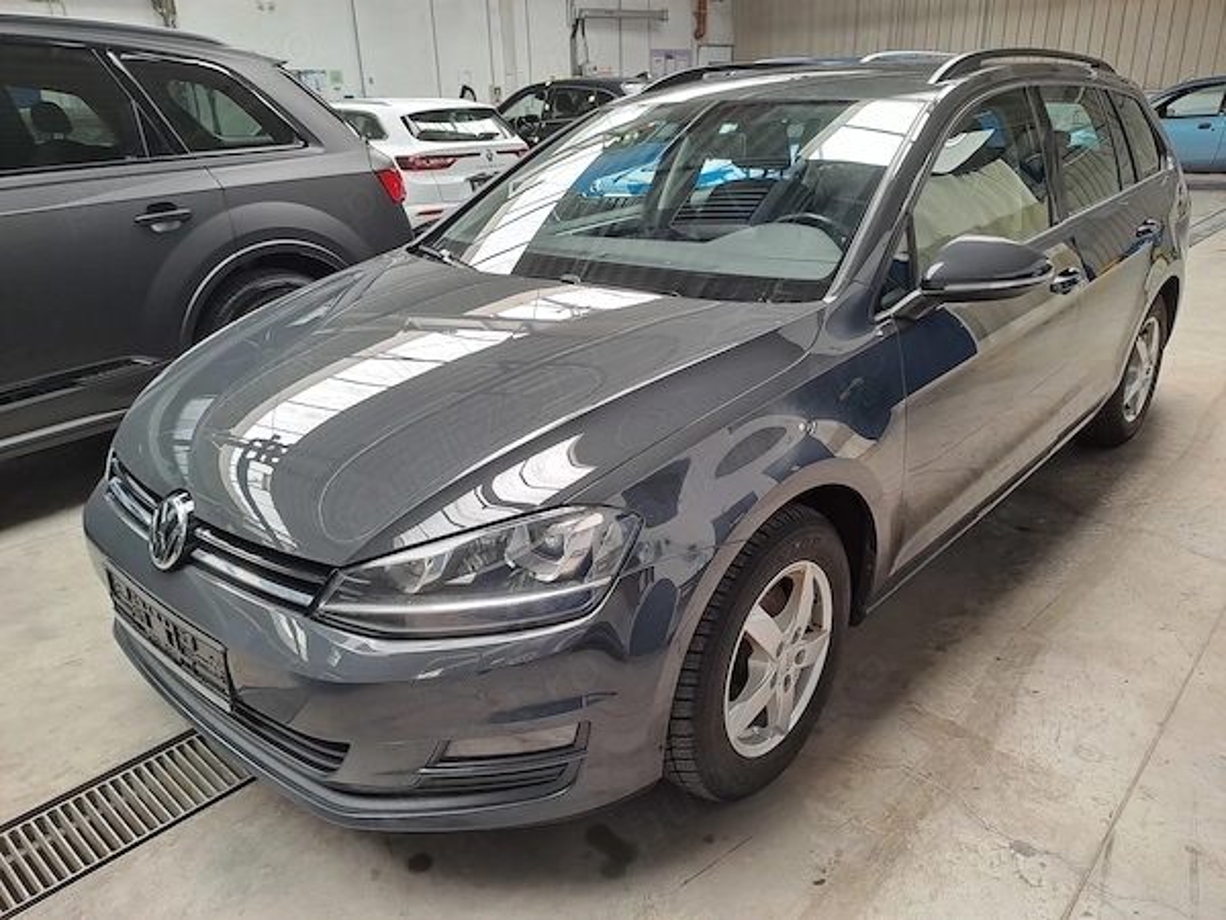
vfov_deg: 54.9
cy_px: 460
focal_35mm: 25
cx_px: 613
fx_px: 885
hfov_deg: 69.4
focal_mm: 4.65
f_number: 1.8
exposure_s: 1/100
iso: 40
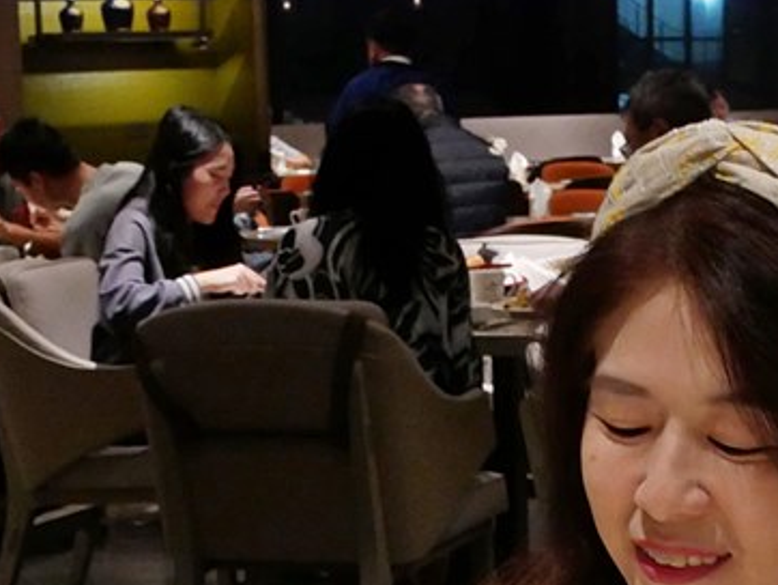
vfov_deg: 10.5
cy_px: 788
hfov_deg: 14.2
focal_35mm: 138
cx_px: 604
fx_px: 3104
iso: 3200
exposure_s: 1/15
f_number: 9
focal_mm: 25
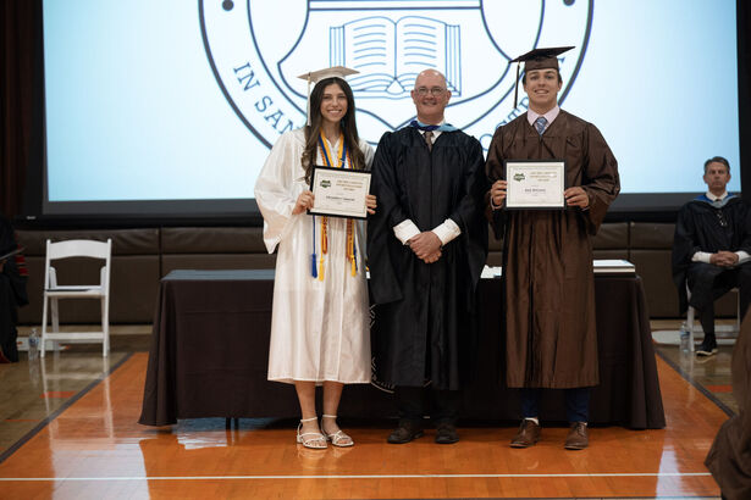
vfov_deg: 14.4
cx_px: 376
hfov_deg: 21.5
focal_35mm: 95
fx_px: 1982
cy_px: 250
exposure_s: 1/125
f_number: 3.2
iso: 1600
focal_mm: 95
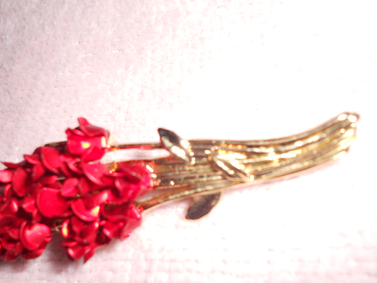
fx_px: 403
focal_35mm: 37
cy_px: 162
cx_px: 163
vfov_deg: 38.6
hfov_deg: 50.0
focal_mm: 5.8
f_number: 8.8
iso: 80
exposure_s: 1/25
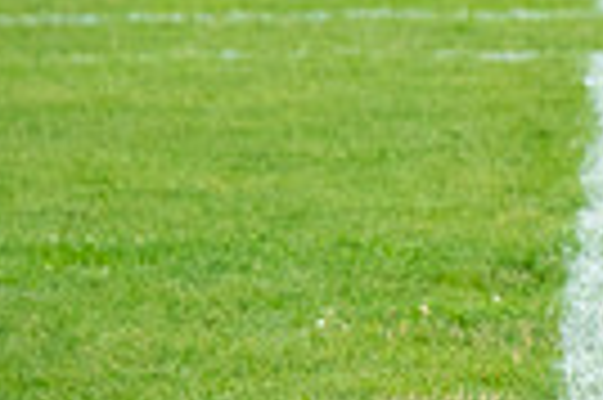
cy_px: -16
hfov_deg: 2.4
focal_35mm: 865
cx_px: 1233
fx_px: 14471
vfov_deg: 1.6
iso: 1250
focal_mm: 200
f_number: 5.6
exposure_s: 1/1000
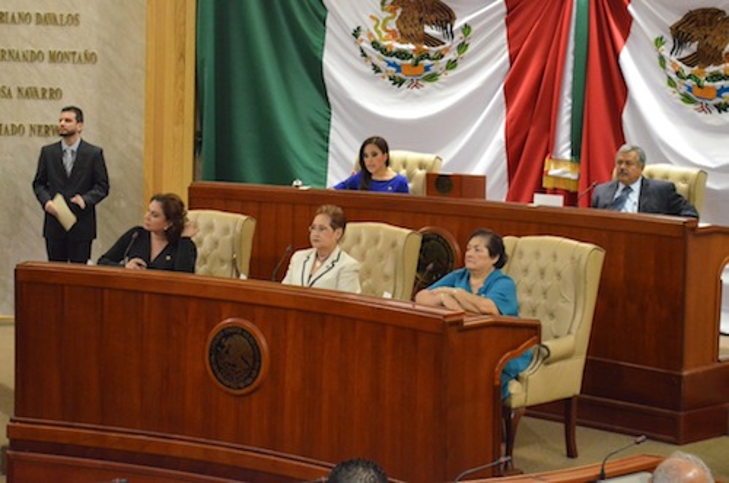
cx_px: 364
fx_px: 1667
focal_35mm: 82
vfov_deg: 16.5
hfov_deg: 24.7
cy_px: 242
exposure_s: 1/30
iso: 5000
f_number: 5.6
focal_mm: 55
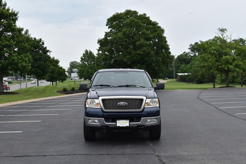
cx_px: 123
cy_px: 82
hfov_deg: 38.9
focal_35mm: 51
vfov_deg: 26.5
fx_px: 349
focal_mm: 34
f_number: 8
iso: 110
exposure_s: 1/250
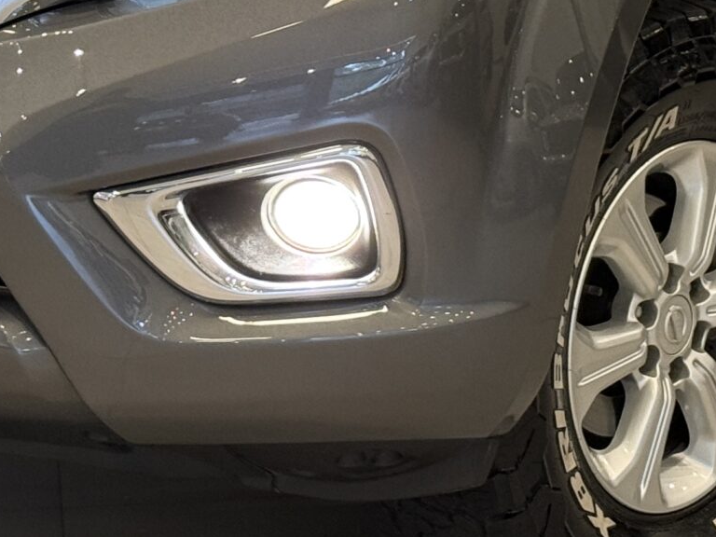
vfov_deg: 9.1
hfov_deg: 12.3
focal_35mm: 160
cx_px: 256
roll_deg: +0.9
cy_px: -153
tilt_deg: -6.3
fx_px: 3309
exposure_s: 1/60
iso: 250
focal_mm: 6.76
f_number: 1.78
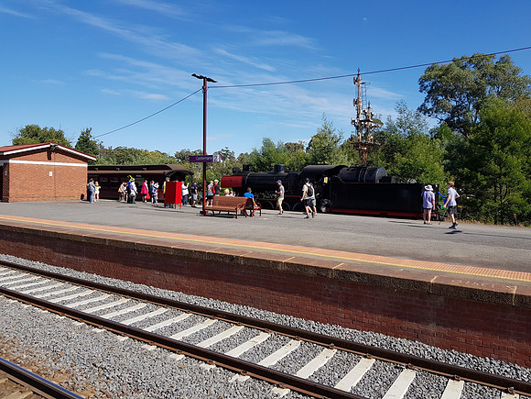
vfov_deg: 53.1
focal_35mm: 26
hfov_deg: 67.3
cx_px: 266
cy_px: 200
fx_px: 399
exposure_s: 1/1896
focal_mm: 4.2
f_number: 1.7
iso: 40
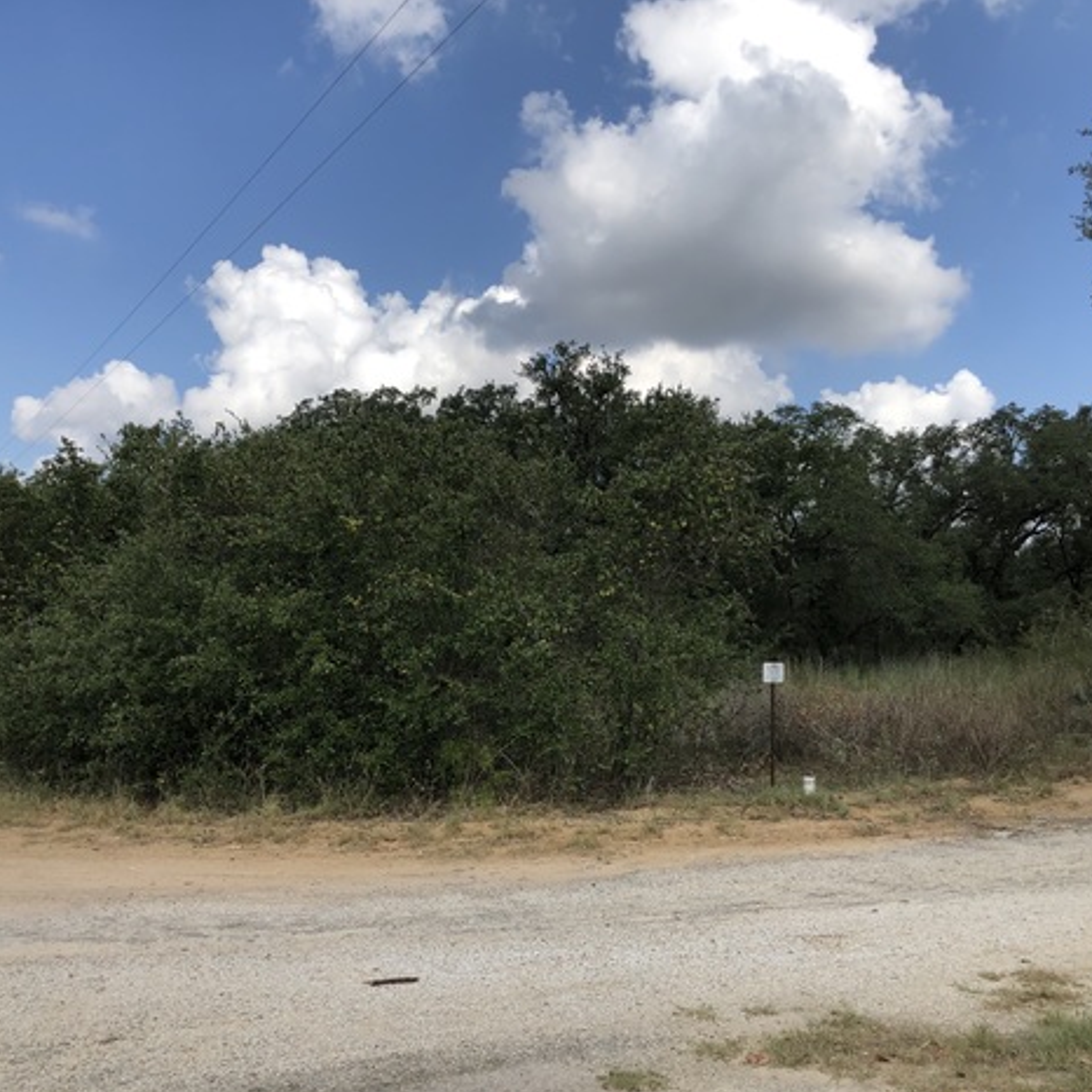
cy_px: 560
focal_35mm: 34
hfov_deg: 48.4
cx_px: 558
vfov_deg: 48.4
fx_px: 1213
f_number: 1.8
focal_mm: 4
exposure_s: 1/1919
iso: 20
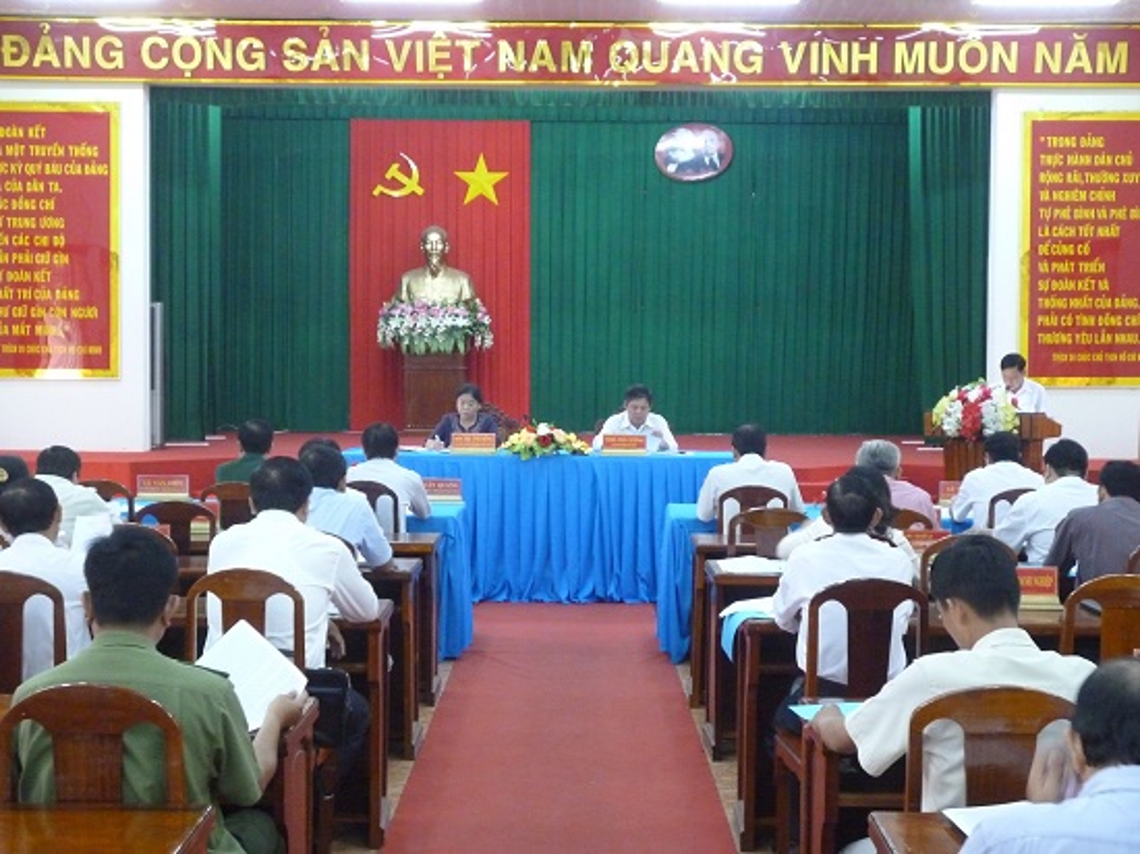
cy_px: 427
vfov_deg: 30.2
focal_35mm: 48
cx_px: 570
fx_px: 1580
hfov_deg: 39.7
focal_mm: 8.6
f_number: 4
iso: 800
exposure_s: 1/15
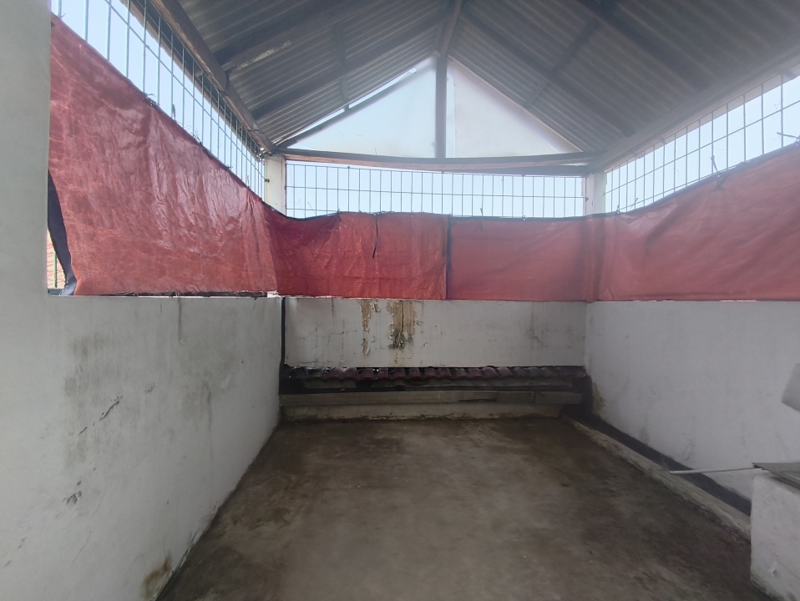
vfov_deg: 81.8
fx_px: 347
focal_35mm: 15
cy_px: 300
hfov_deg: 98.1
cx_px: 400
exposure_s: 1/516
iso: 50
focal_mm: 1.65
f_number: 2.2
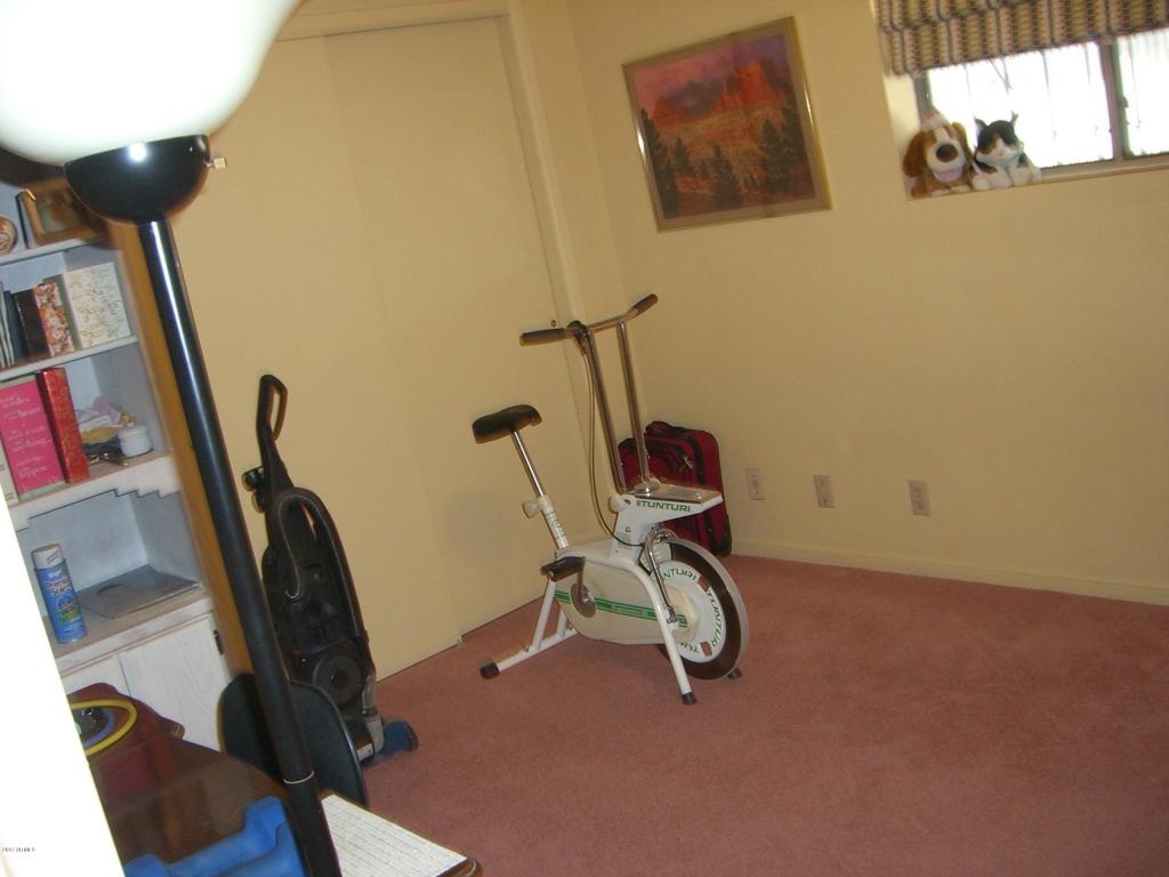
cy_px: 438
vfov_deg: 37.7
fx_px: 1283
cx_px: 584
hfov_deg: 49.0
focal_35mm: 38
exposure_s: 1/60
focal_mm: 6.2
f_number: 2.7
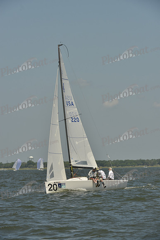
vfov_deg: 10.3
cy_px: 120
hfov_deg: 6.9
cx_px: 80
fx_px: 1332
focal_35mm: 200
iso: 280
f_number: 11
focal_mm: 200
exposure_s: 1/1000
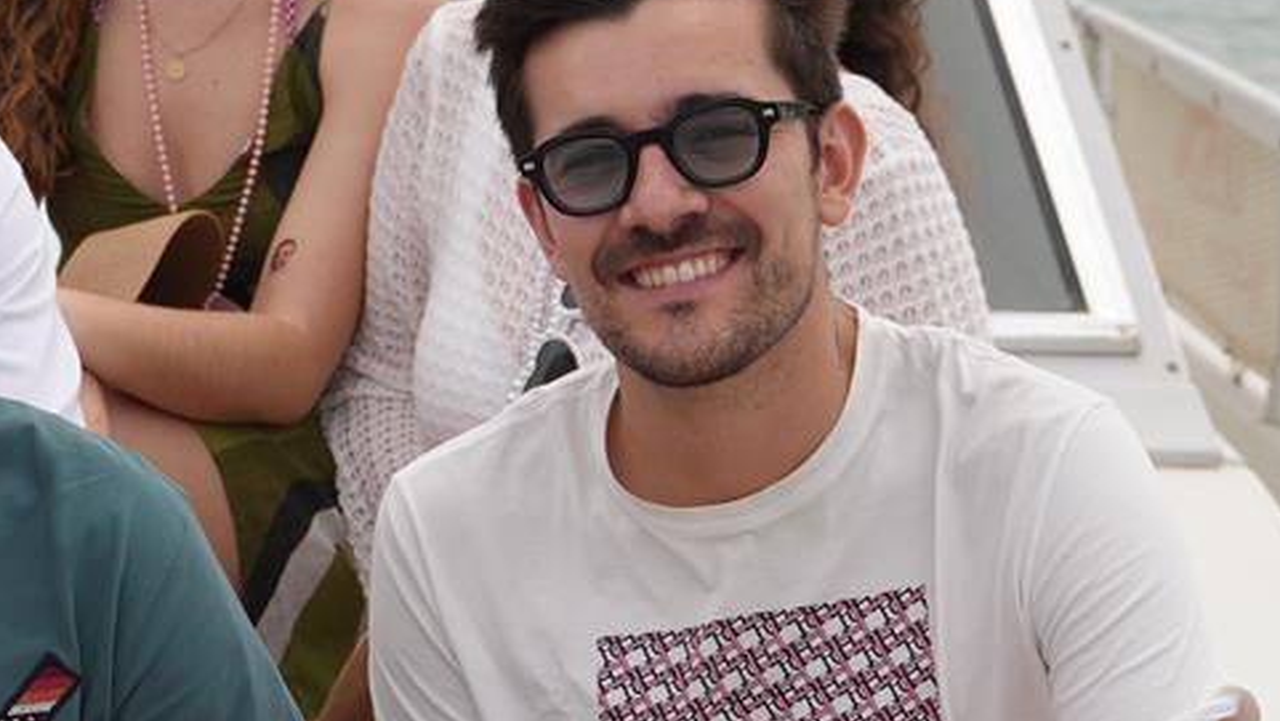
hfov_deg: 16.1
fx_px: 4346
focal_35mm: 128
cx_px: -253
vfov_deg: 9.5
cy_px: 395
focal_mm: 28
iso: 100
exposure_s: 1/1000
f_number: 4.5
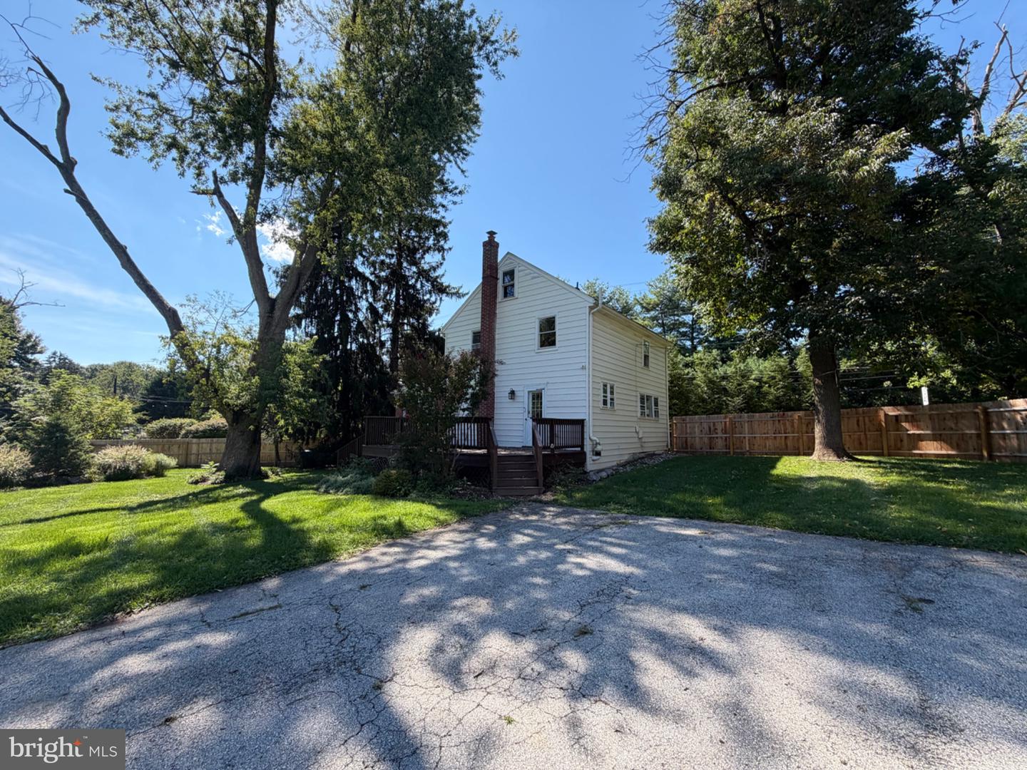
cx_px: 514
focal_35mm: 14
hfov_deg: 102.1
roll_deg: -0.5
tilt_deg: +4.8
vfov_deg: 85.7
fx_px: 415
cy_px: 385
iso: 40
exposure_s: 1/596
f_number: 2.2
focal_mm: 2.22
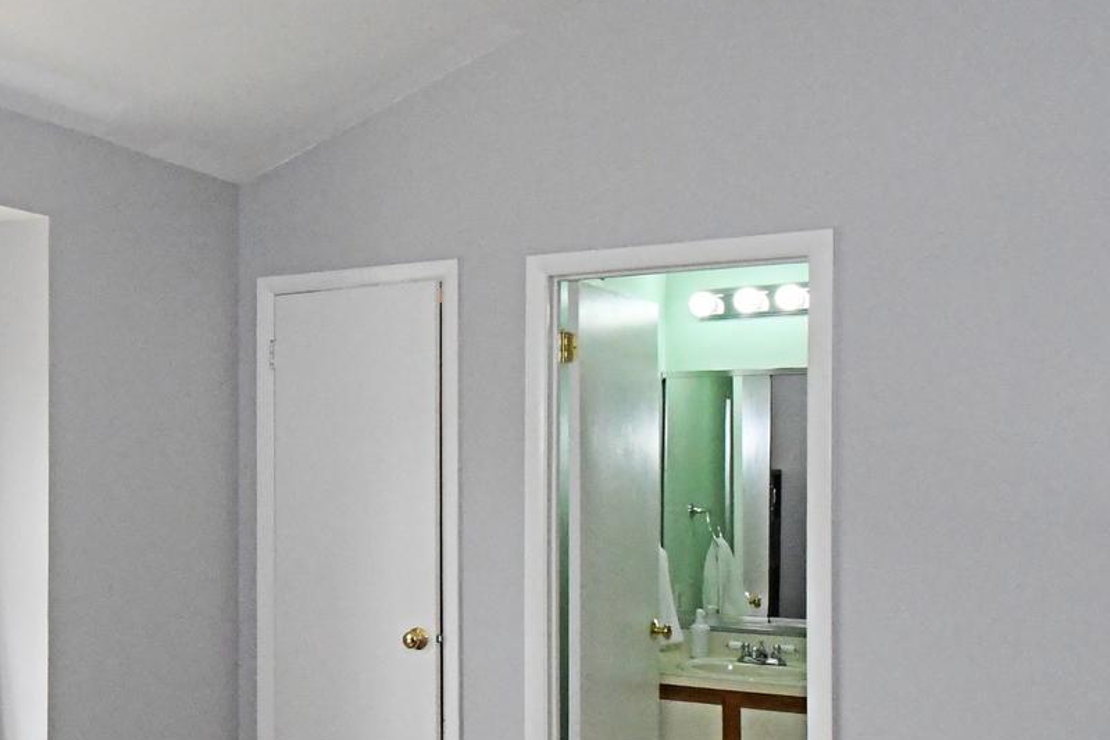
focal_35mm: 41
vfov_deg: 32.5
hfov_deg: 44.7
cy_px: 473
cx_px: 199
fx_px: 1264
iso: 3200
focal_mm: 11
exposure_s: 1/200
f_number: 14
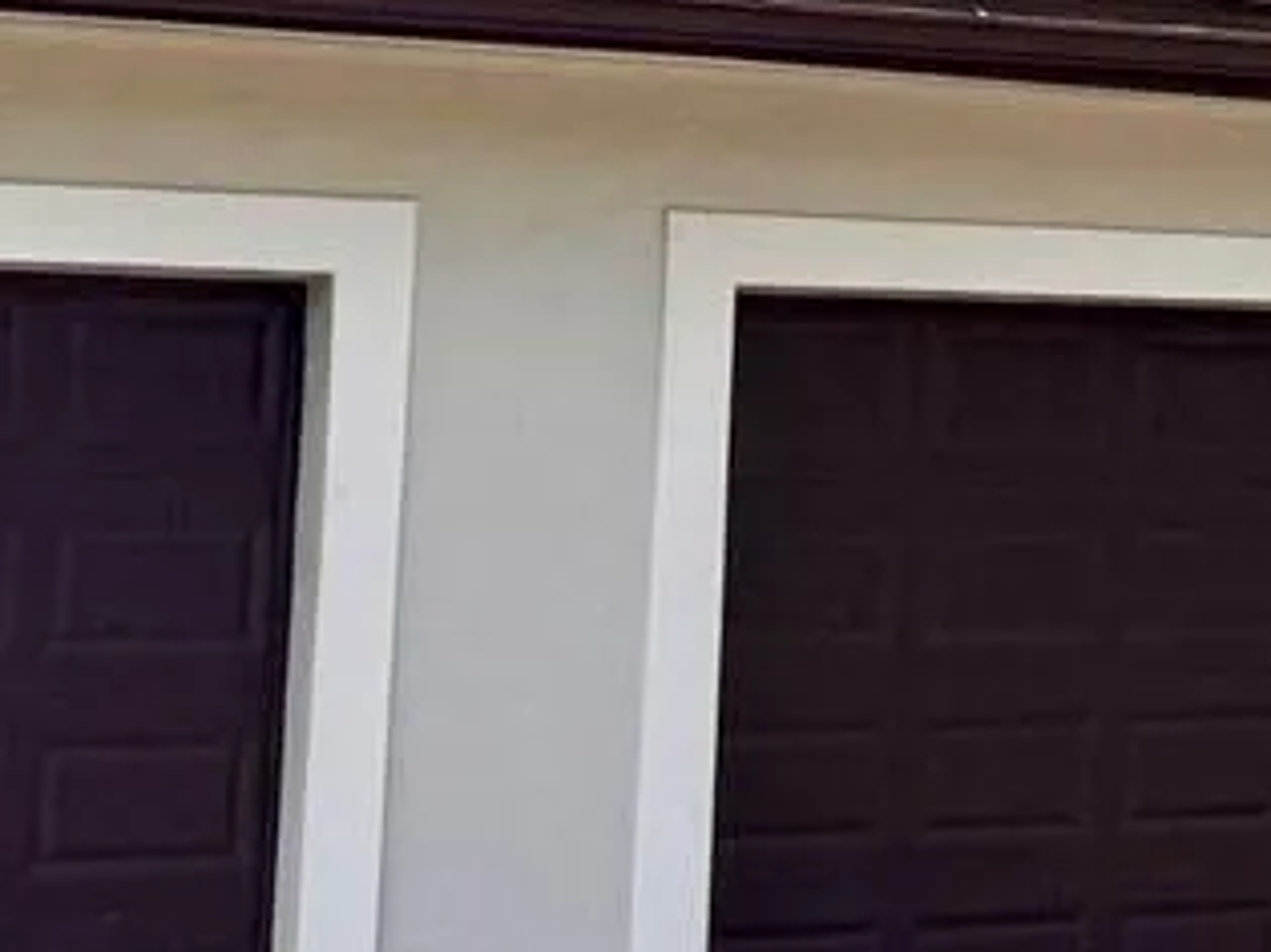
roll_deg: +2.3
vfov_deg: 11.9
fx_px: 4478
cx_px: 2098
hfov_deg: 14.6
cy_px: -145
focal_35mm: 122
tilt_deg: +10.6
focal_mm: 6.76
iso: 80
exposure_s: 1/10417
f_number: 1.78
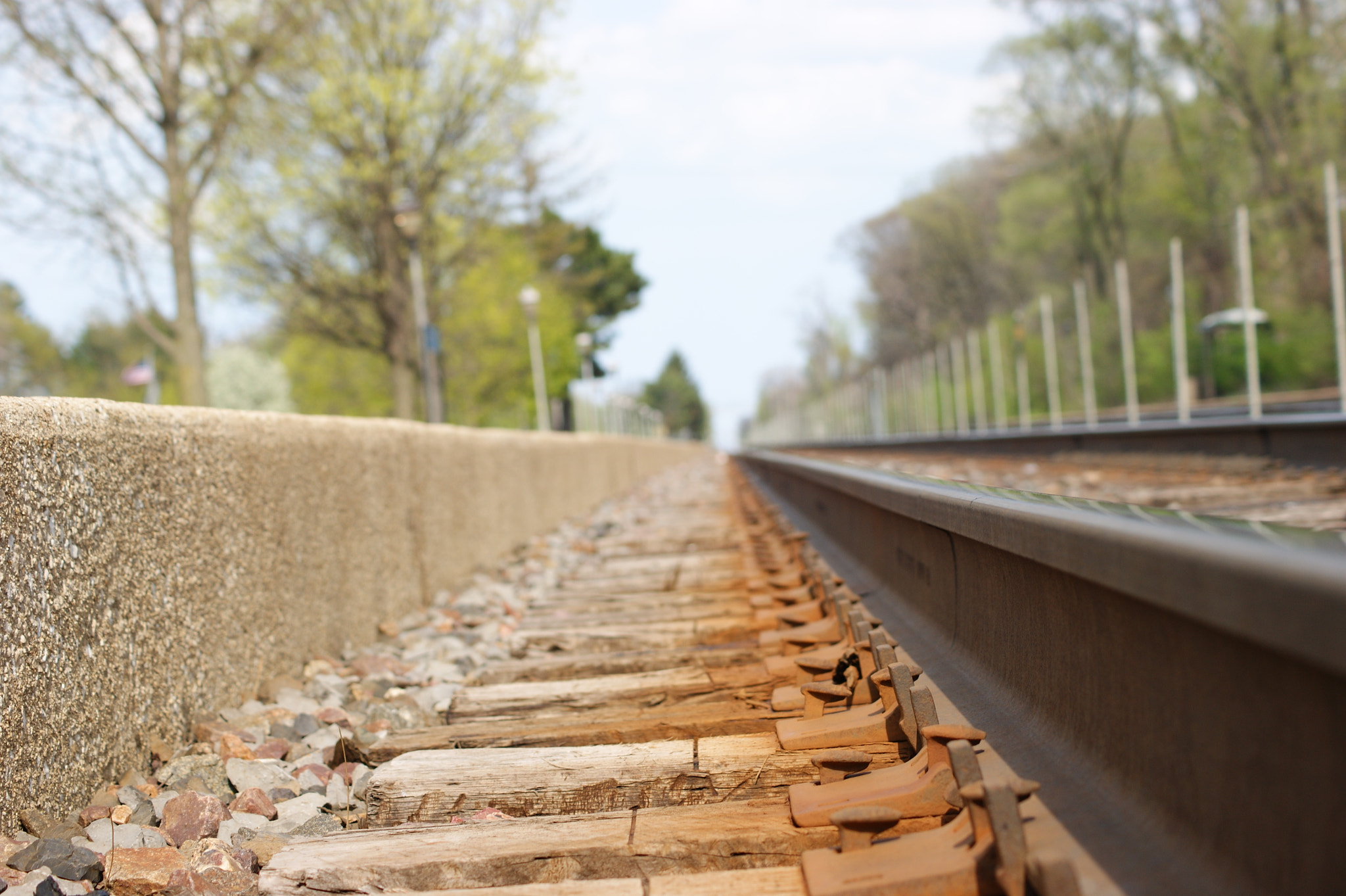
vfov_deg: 16.5
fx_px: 3083
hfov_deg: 24.6
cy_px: 448
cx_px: 673
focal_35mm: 82
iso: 100
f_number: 6.3
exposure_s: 1/250
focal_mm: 55
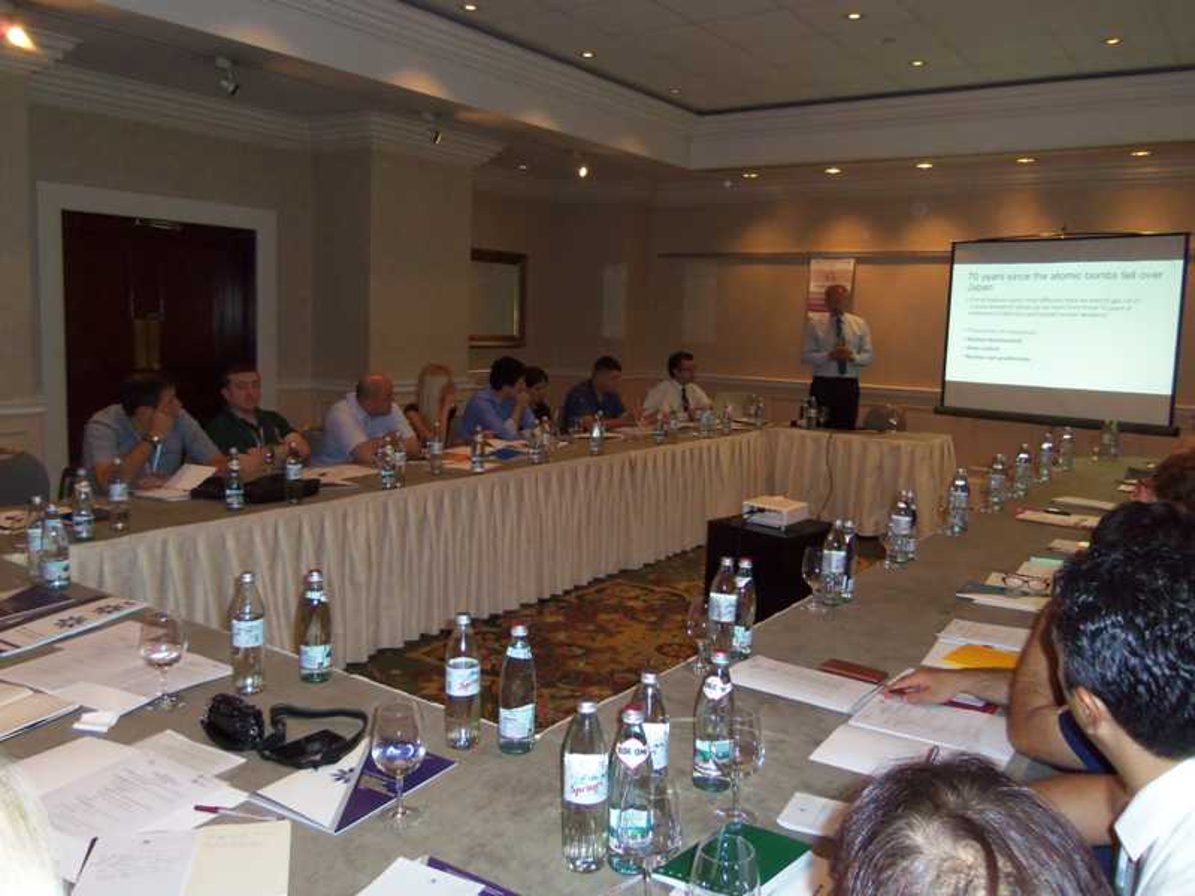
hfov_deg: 63.4
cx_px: 598
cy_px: 448
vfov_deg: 49.7
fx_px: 967
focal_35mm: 28
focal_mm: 5.1
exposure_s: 1/40
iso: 250
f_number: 3.9
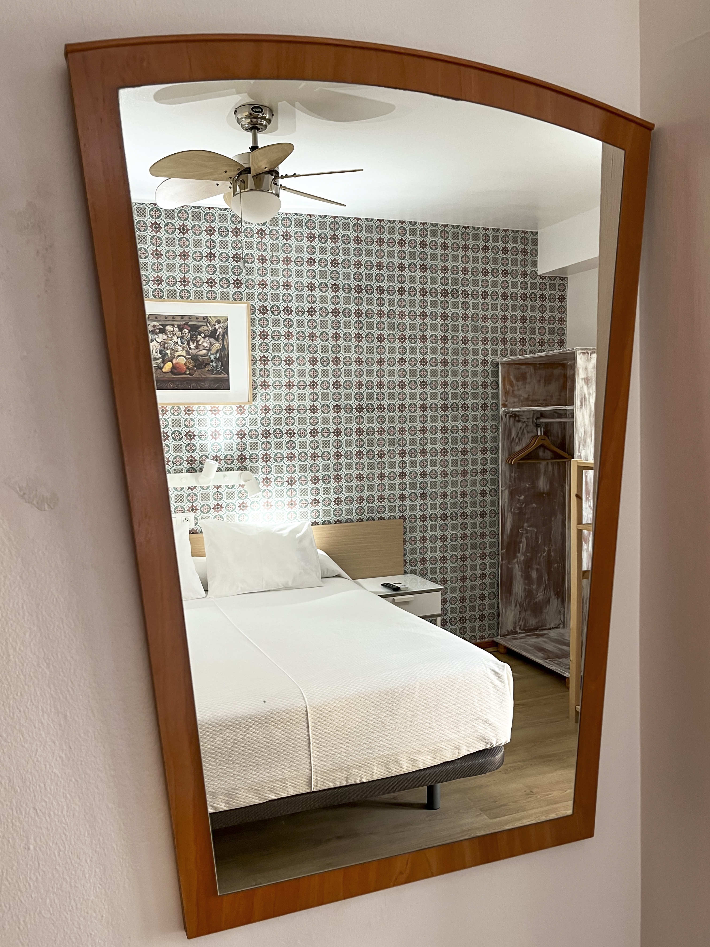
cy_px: 474
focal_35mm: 26
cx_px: 355
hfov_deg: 53.1
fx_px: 711
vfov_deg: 67.3
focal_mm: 5.1
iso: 125
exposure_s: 1/50
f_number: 1.6
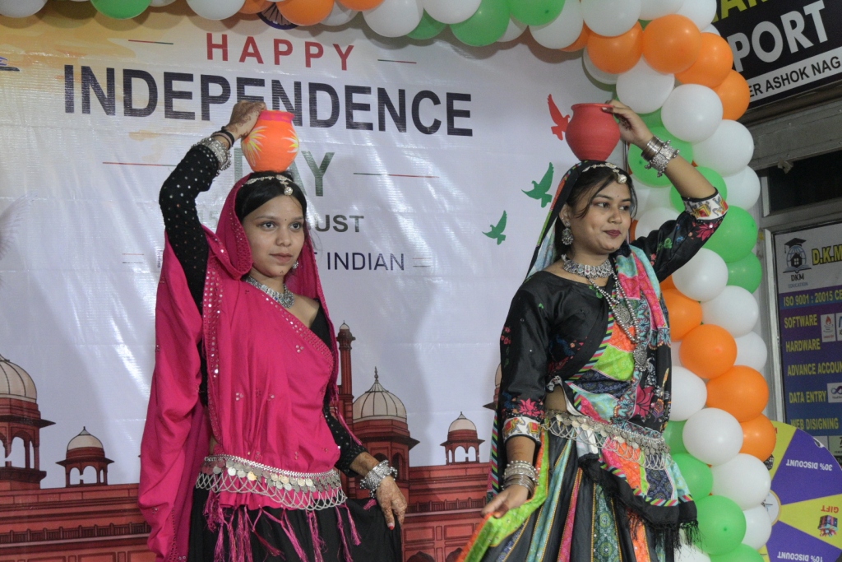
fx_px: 1439
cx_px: 421
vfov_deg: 22.1
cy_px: 281
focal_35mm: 62
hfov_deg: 32.6
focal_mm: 41
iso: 3200
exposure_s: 1/250
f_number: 5
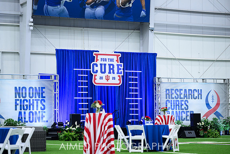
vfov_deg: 12.8
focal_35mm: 107
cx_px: 117
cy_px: 78
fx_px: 683
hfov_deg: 19.1
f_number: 2.8
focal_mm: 105
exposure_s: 1/200
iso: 1000
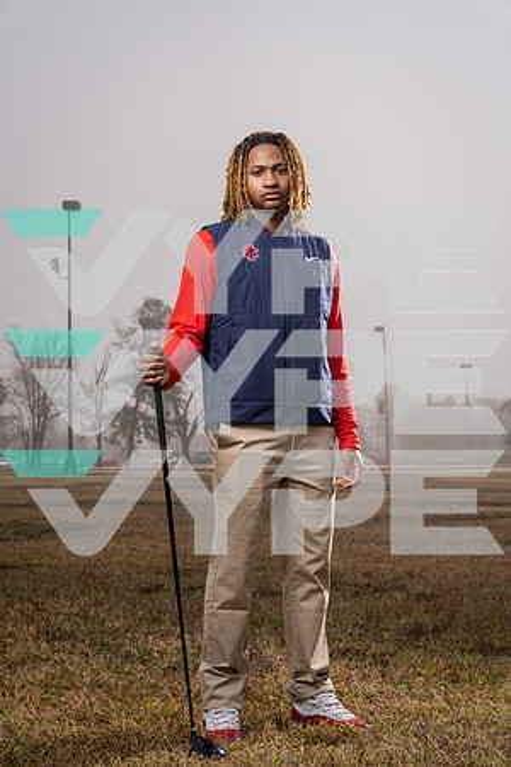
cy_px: 384
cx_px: 256
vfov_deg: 30.5
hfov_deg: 20.6
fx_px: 1405
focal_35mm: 66
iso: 200
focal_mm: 66
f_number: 8
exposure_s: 1/250
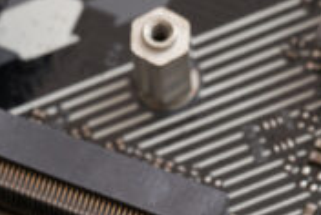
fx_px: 2724
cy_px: 392
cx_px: 26
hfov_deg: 6.7
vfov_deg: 4.5
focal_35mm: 305
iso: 400
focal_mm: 70
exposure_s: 1/125
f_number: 8
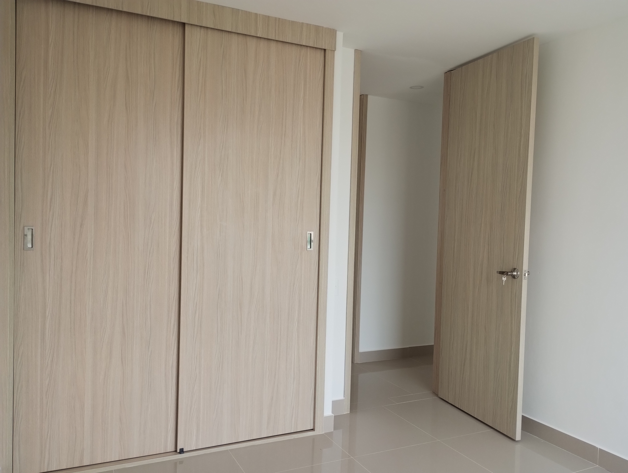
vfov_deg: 49.9
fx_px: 509
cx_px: 314
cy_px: 236
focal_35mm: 28
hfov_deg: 63.4
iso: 178
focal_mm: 4.27
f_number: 1.8
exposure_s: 1/120
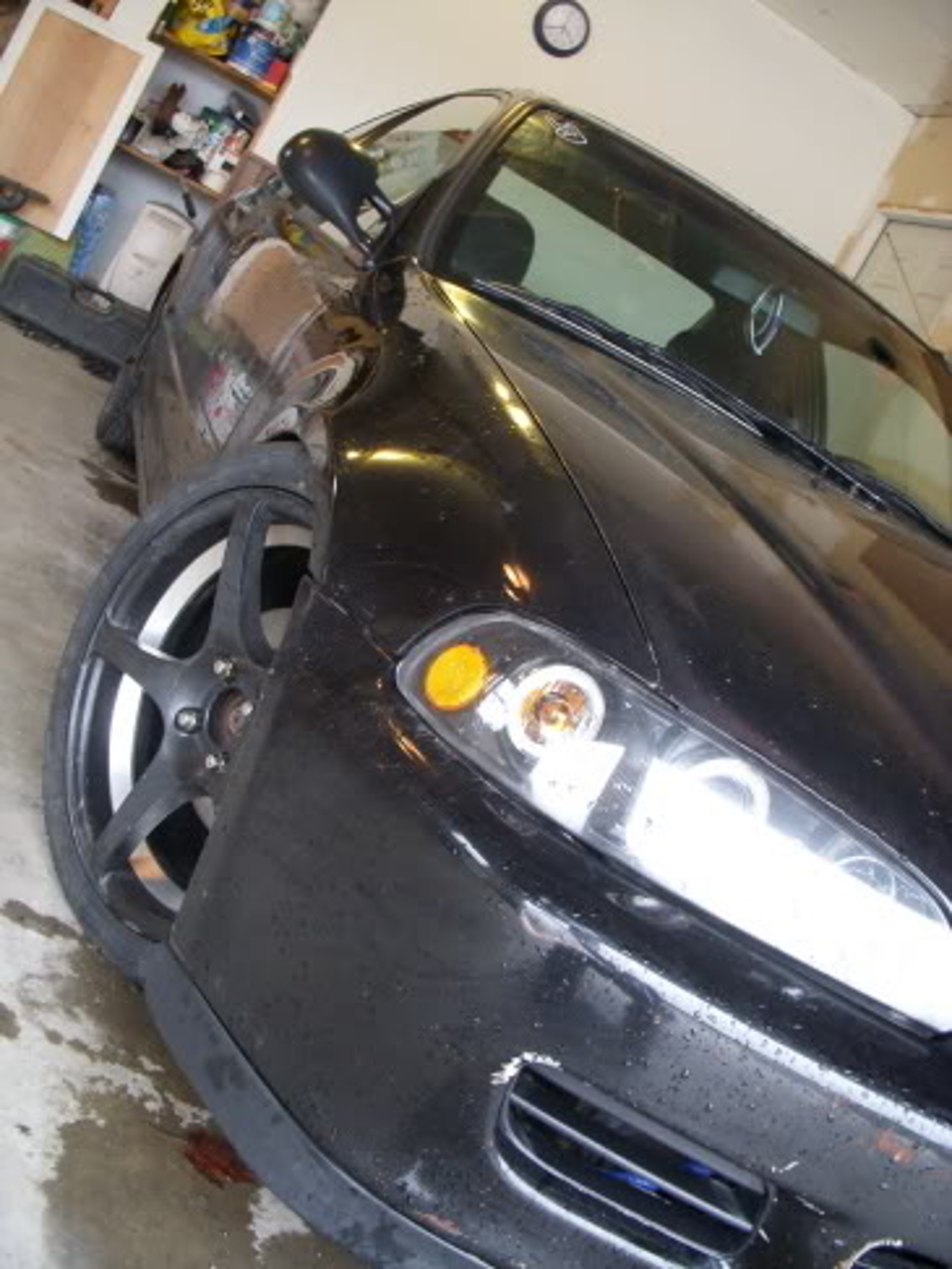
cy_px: 634
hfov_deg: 37.8
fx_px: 1392
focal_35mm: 38
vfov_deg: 49.0
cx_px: 476
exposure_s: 1/13
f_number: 3.3
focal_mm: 6.3
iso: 200
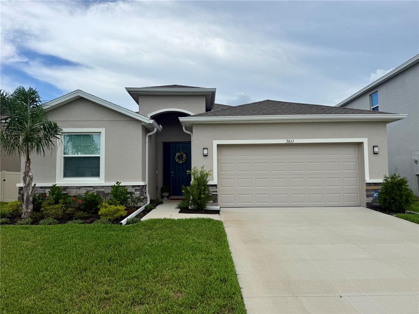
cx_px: 210
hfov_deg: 71.6
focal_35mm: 24
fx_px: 291
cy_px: 157
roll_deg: +0.6
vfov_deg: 56.8
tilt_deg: +4.7
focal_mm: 6.76
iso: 80
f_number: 1.78
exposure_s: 1/4975
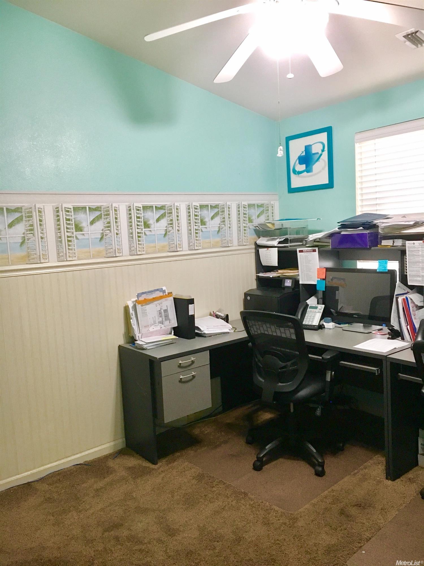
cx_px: 212
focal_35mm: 29
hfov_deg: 48.2
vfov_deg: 61.7
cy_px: 283
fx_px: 474
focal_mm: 4.15
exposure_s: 1/30
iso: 160
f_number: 2.2
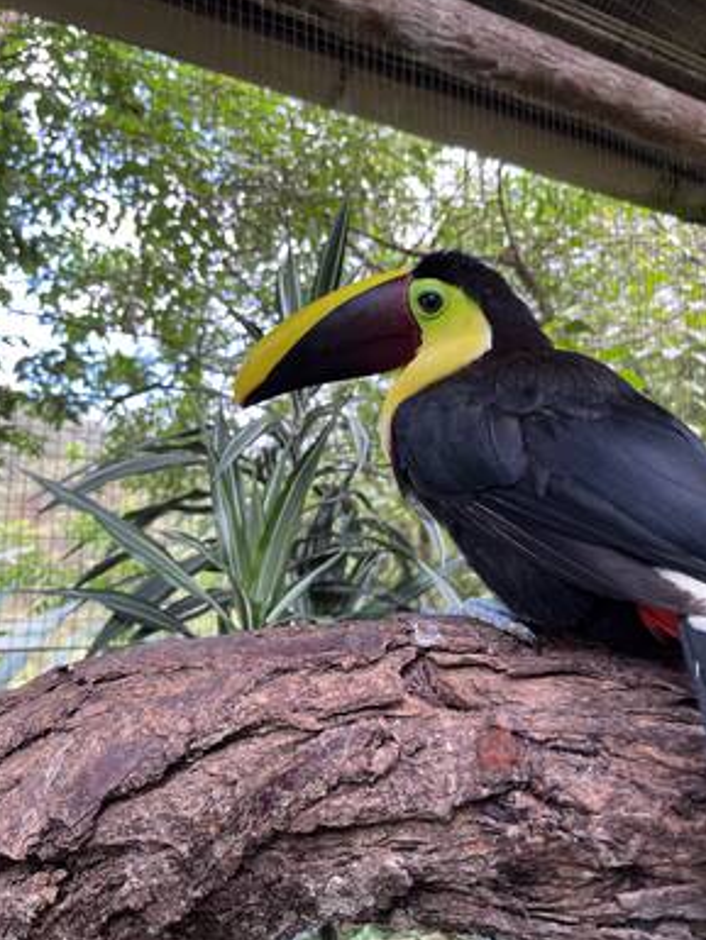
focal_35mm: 27
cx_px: 354
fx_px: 734
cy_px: 461
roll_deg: -0.7
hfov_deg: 51.4
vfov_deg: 65.3
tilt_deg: +11.3
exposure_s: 1/121
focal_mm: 5.1
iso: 64
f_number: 1.6
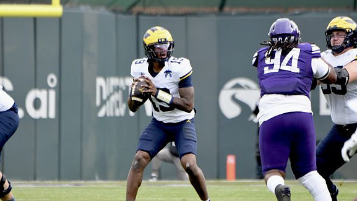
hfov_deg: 3.4
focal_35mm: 631
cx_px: 179
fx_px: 5975
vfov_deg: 1.9
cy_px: 116
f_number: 5.6
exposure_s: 1/1000
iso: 1000
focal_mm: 400
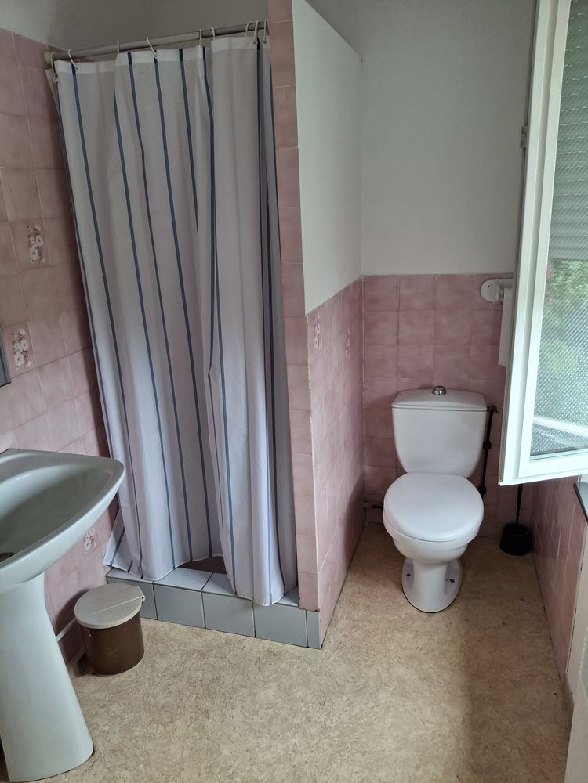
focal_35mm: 25
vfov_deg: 69.4
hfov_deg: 54.9
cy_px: 392
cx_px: 294
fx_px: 566
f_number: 1.8
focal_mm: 4.69
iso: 40
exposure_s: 1/100
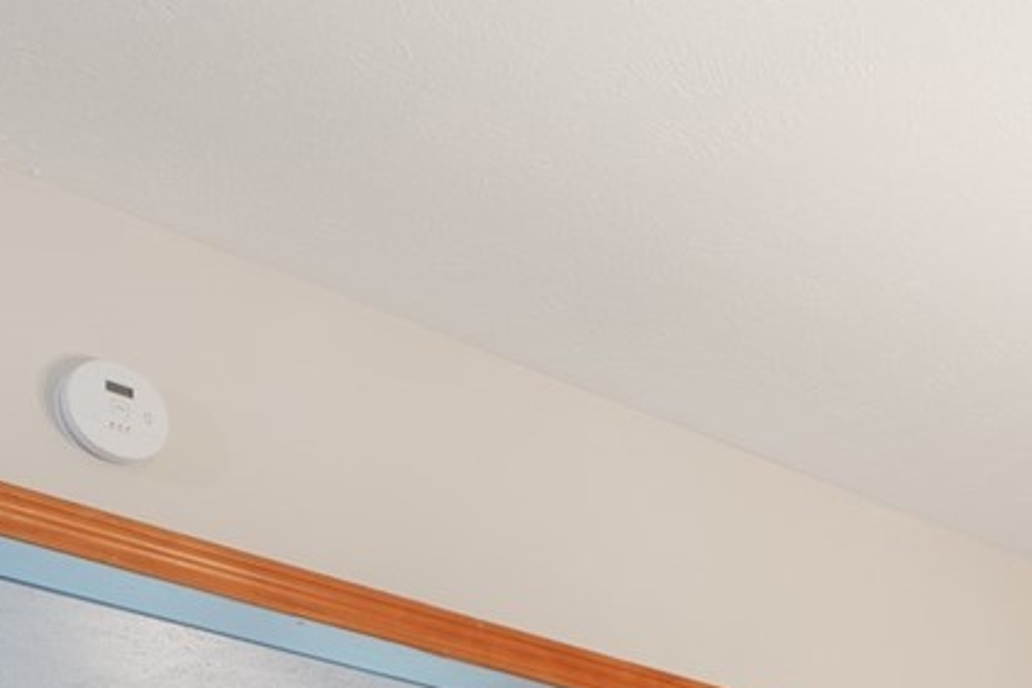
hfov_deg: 22.8
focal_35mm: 77
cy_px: 1463
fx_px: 2207
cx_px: 1413
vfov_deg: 14.2
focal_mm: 16
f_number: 9
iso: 200
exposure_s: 1
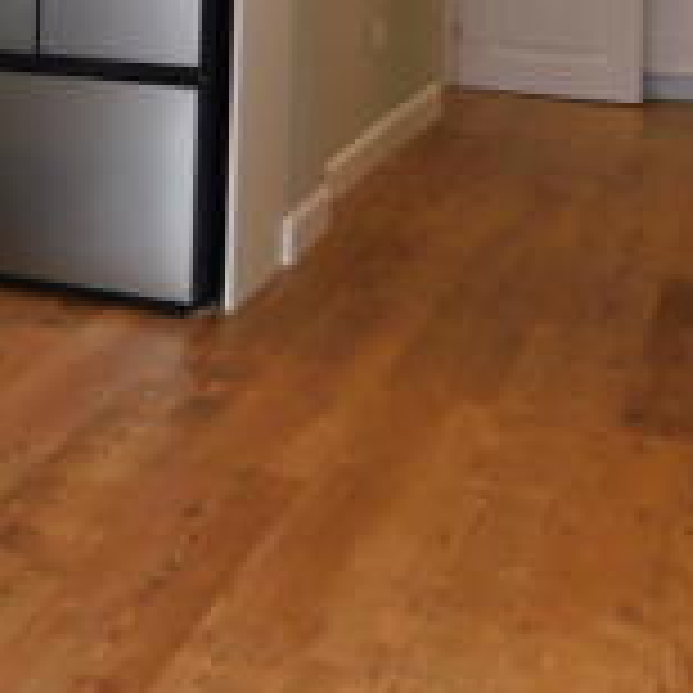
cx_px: -493
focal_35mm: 77
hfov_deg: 18.4
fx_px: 1744
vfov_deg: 21.4
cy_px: -65
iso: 125
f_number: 3
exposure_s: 1/50
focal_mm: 4
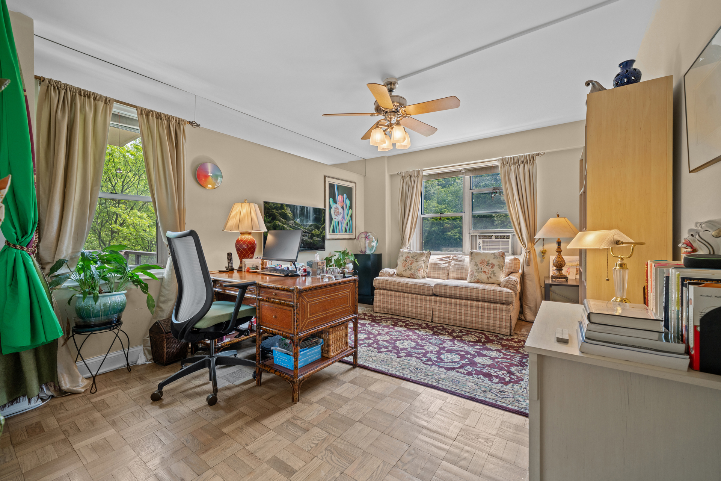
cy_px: 240
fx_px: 300
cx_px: 360
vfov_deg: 77.3
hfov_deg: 100.4
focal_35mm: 15
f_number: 9.5
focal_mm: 15
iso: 250
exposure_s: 1/10
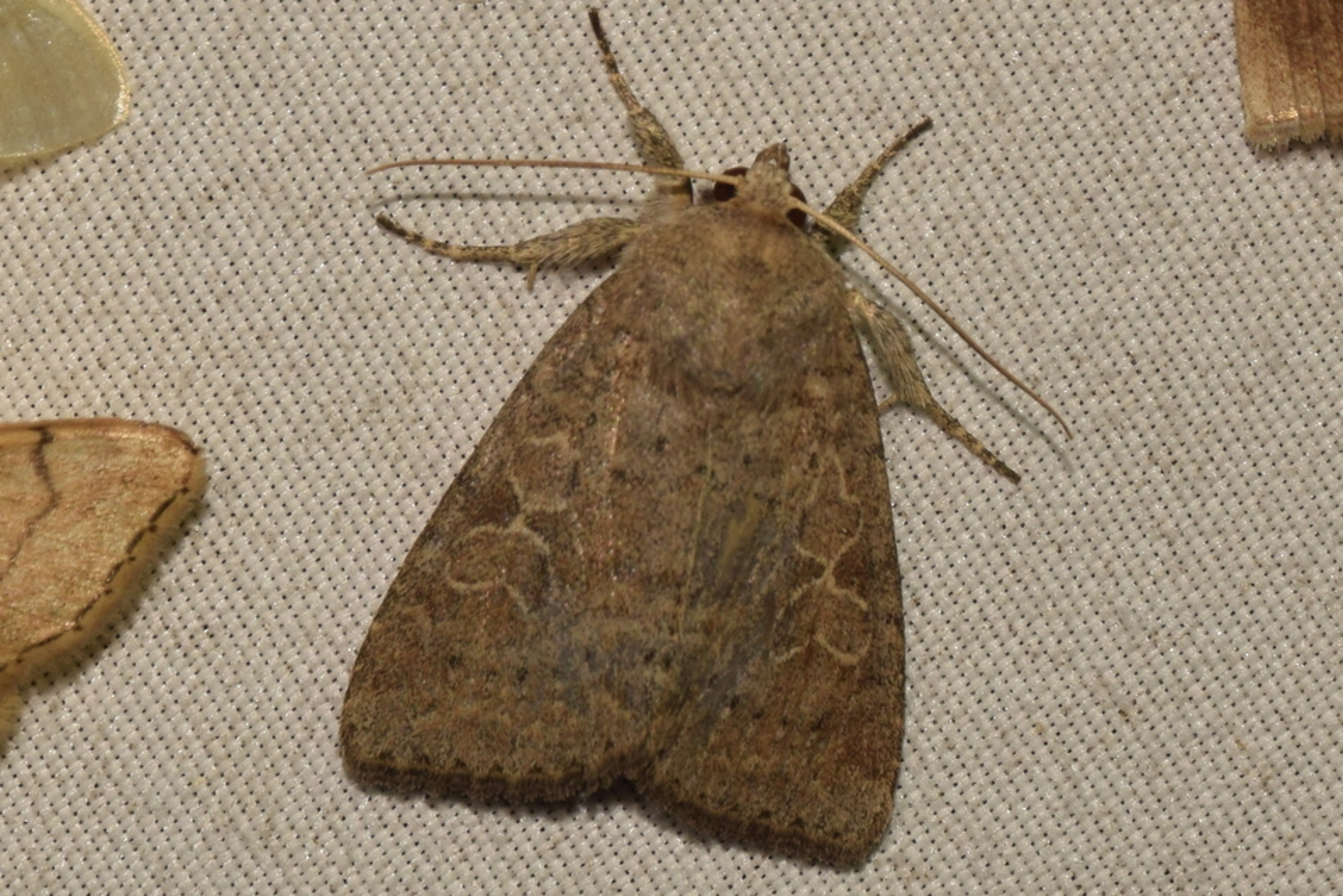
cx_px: 672
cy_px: 448
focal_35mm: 210
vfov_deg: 6.5
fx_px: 7834
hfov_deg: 9.8
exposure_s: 1/160
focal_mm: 140
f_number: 14
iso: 125
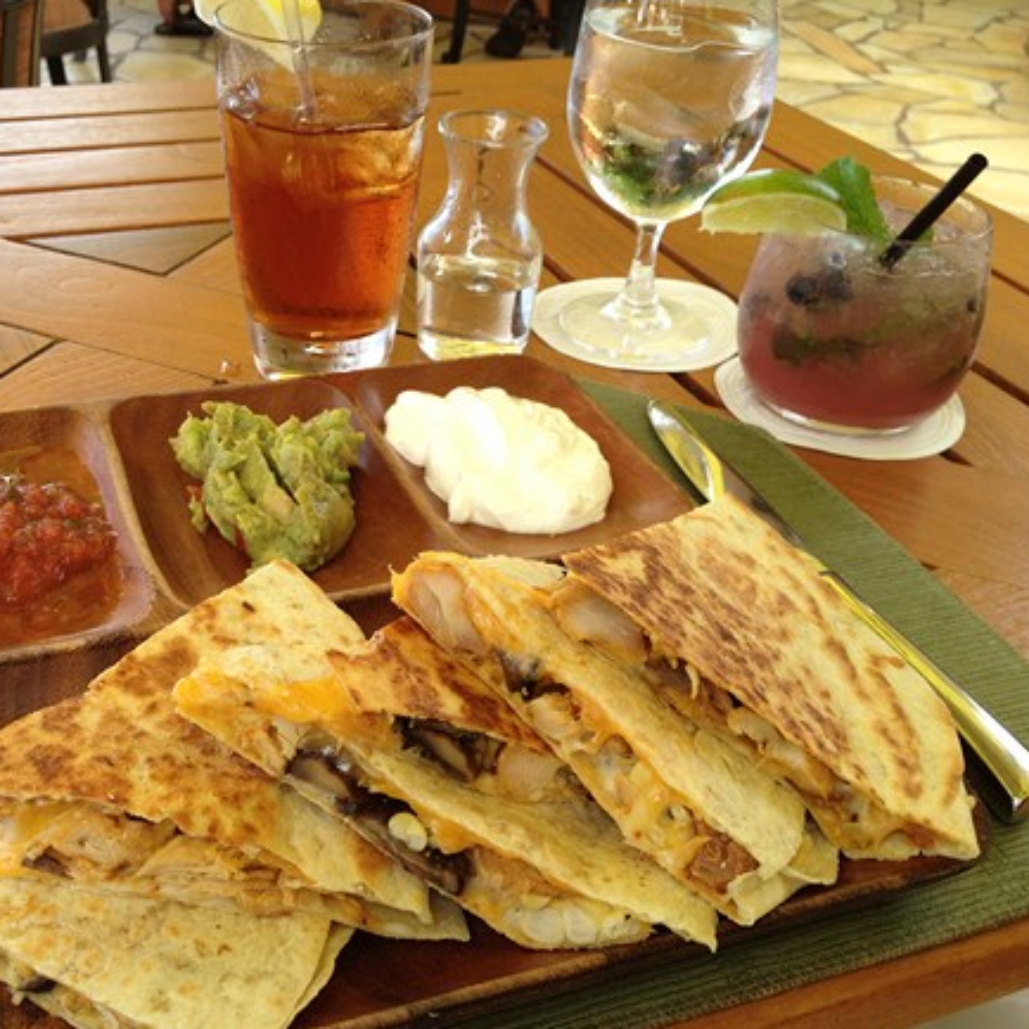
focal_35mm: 42
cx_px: 384
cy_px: 512
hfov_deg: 39.8
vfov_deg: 40.0
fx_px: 1413
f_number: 2.4
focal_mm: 4.28
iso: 64
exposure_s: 1/244
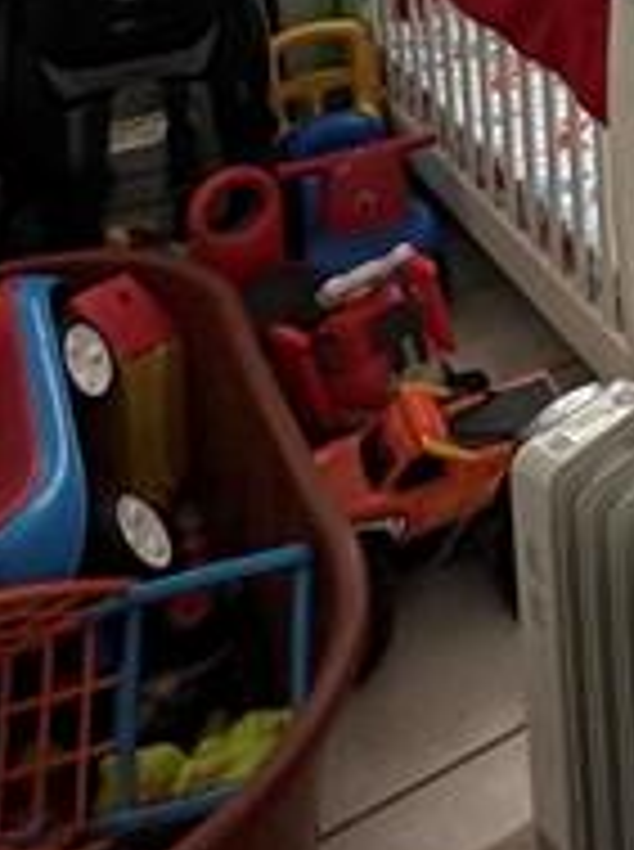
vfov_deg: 27.1
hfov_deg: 22.8
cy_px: -315
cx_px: 818
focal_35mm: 57
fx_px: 1397
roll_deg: +2.0
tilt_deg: -7.7
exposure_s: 1/99
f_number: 2.2
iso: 200
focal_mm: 2.22
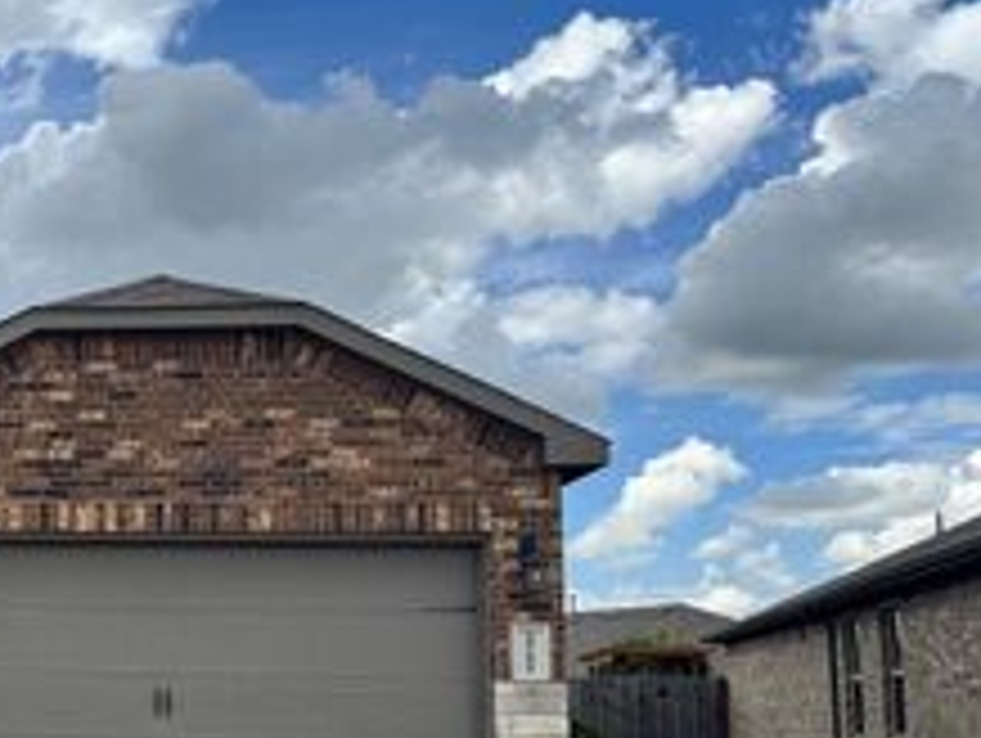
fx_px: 1560
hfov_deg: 31.2
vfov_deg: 26.3
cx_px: -90
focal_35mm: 55
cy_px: 538
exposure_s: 1/4049
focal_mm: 6.76
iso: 80
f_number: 1.78
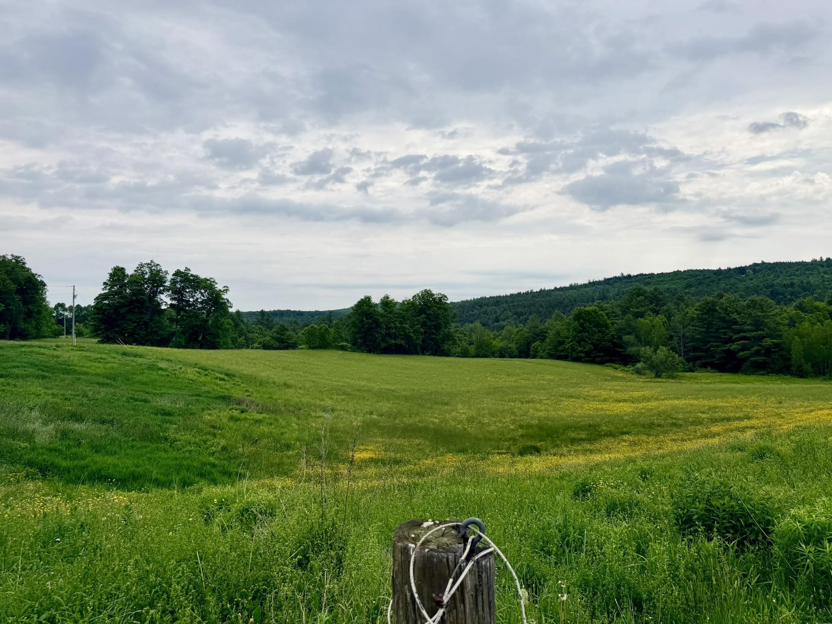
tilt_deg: +0.2
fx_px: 577
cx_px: 416
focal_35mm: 24
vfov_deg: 56.8
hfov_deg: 71.6
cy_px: 312
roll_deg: +2.3
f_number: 1.78
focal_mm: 6.76
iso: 80
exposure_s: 1/6711
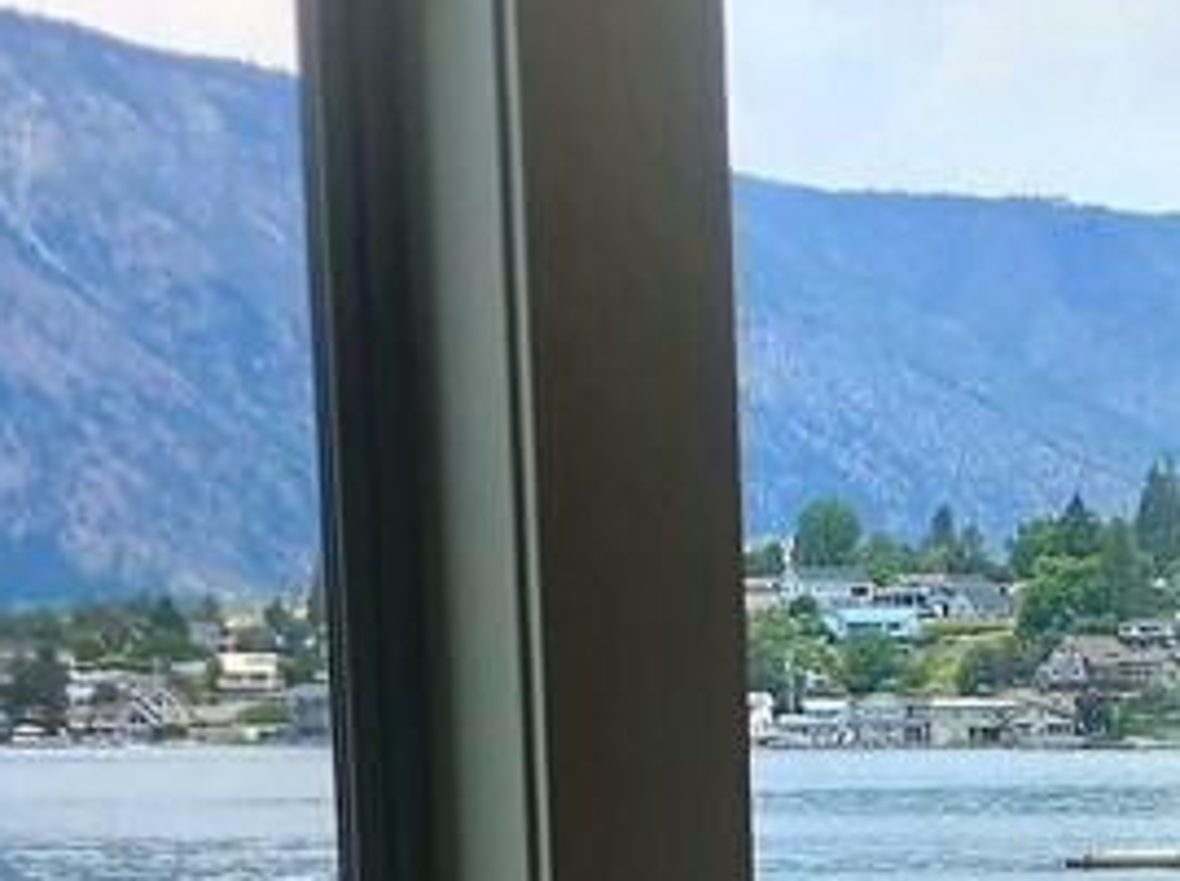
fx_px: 4664
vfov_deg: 10.4
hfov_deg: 14.1
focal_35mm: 137
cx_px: 1294
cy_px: 1359
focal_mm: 6.4
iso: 16
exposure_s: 1/182
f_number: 1.8
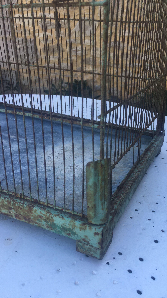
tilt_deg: -25.6
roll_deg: +0.5
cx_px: 90
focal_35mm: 32
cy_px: 149
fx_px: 252
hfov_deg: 36.6
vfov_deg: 61.0
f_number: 2.2
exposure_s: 1/184
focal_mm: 4.15
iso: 25
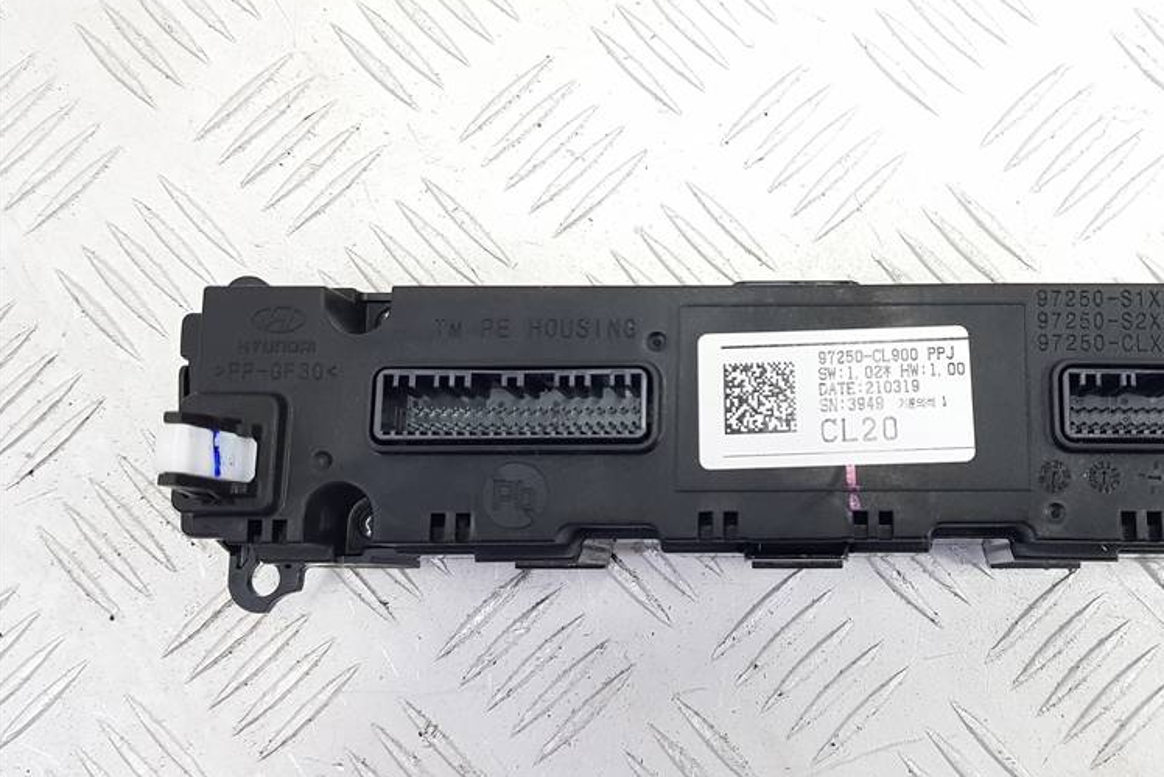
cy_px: 381
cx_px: 792
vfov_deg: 36.0
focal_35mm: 37
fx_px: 1196
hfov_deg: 50.8
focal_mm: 4.2
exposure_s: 1/100
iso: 200
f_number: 1.7
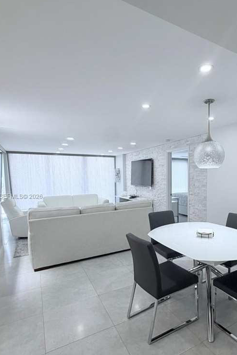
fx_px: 207
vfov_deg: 80.9
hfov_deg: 58.4
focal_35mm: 21
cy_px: 196
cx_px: 155
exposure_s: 1/120
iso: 250
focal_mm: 2.22
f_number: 2.2
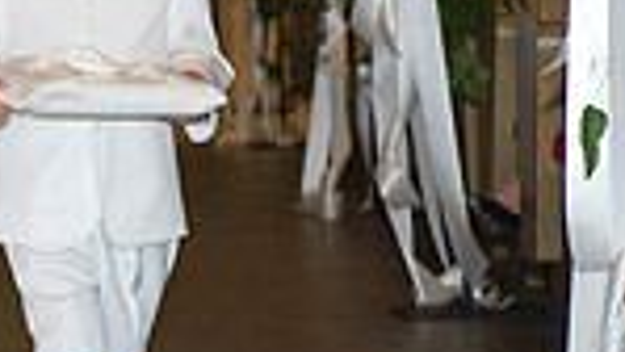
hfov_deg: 7.5
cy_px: 151
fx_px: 4726
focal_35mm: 285
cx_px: -159
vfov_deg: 4.3
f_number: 4
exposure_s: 1/100
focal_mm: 70
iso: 1600
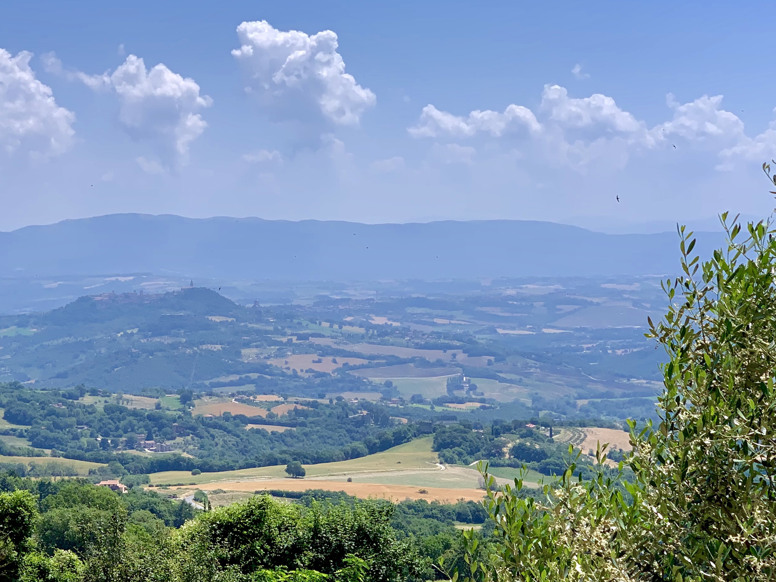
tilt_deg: -4.4
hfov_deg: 22.9
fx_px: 1905
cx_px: 229
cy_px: 413
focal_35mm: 85
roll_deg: +1.1
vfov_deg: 17.3
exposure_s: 1/1410
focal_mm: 6
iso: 16
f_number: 2.4
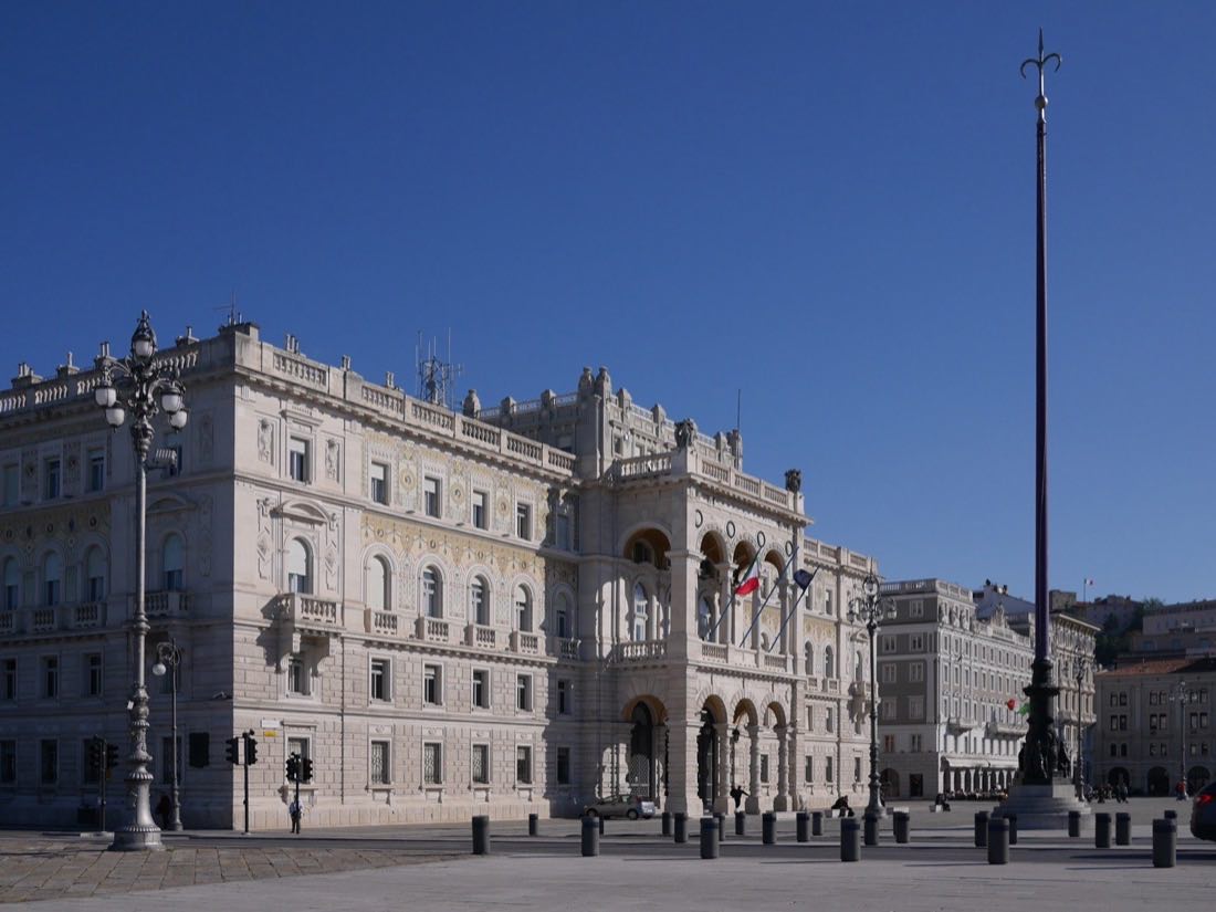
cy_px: 456
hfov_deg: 46.8
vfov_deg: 36.0
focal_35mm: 40
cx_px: 608
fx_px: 1405
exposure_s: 1/4000
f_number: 4
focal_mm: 20
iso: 200
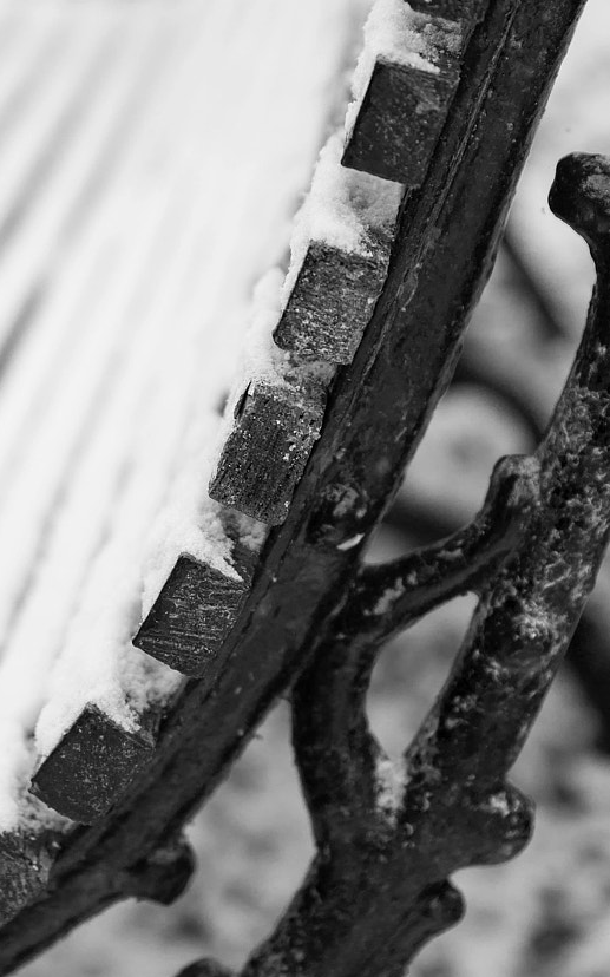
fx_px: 3567
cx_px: 40
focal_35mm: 134
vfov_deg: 15.6
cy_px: 321
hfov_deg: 9.7
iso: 100
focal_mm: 68
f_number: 4
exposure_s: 1/2.5
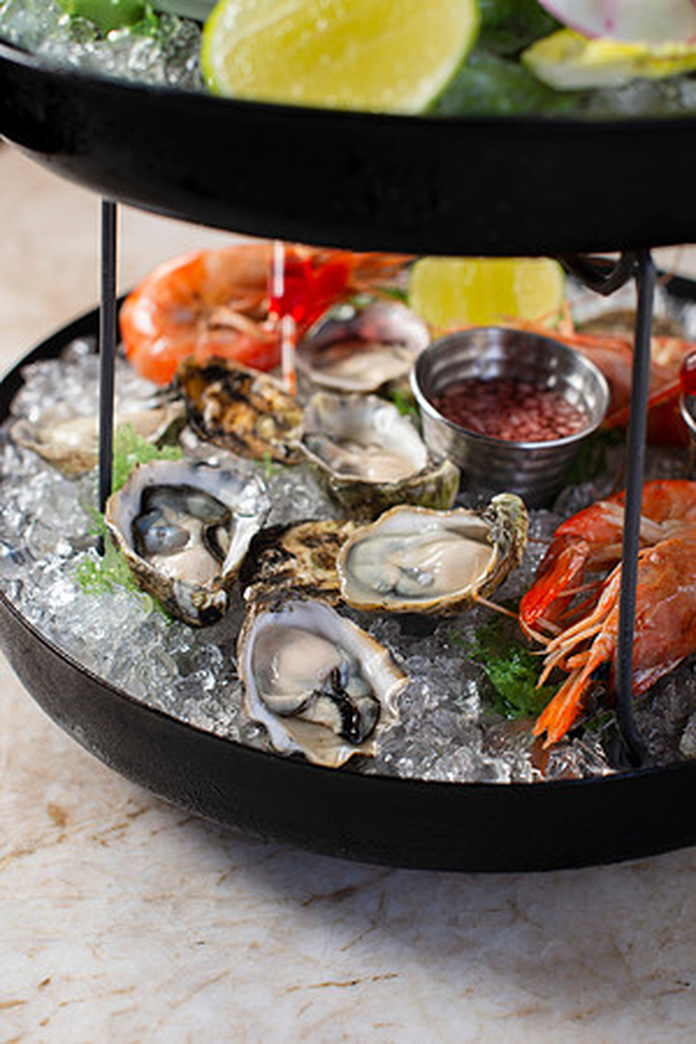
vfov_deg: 39.6
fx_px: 1450
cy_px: 522
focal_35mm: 50
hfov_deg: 27.0
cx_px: 348
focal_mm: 50
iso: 200
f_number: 4
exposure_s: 1/125
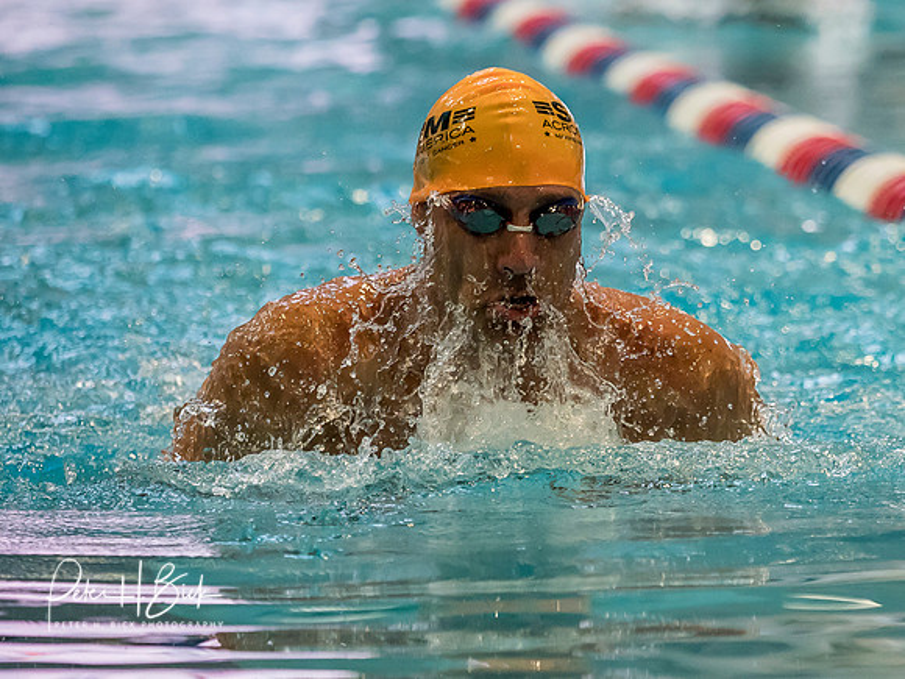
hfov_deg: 4.2
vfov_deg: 3.1
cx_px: 666
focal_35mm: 475
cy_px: 341
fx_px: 12413
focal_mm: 150
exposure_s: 1/1000
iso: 2000
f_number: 2.8
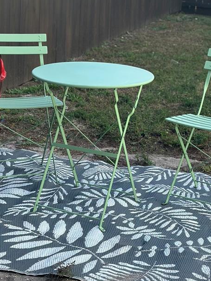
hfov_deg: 15.6
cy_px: 51
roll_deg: -4.5
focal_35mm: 95
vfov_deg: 20.4
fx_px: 772
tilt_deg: -8.3
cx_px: 134
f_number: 1.78
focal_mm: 6.86
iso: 100
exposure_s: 1/2070
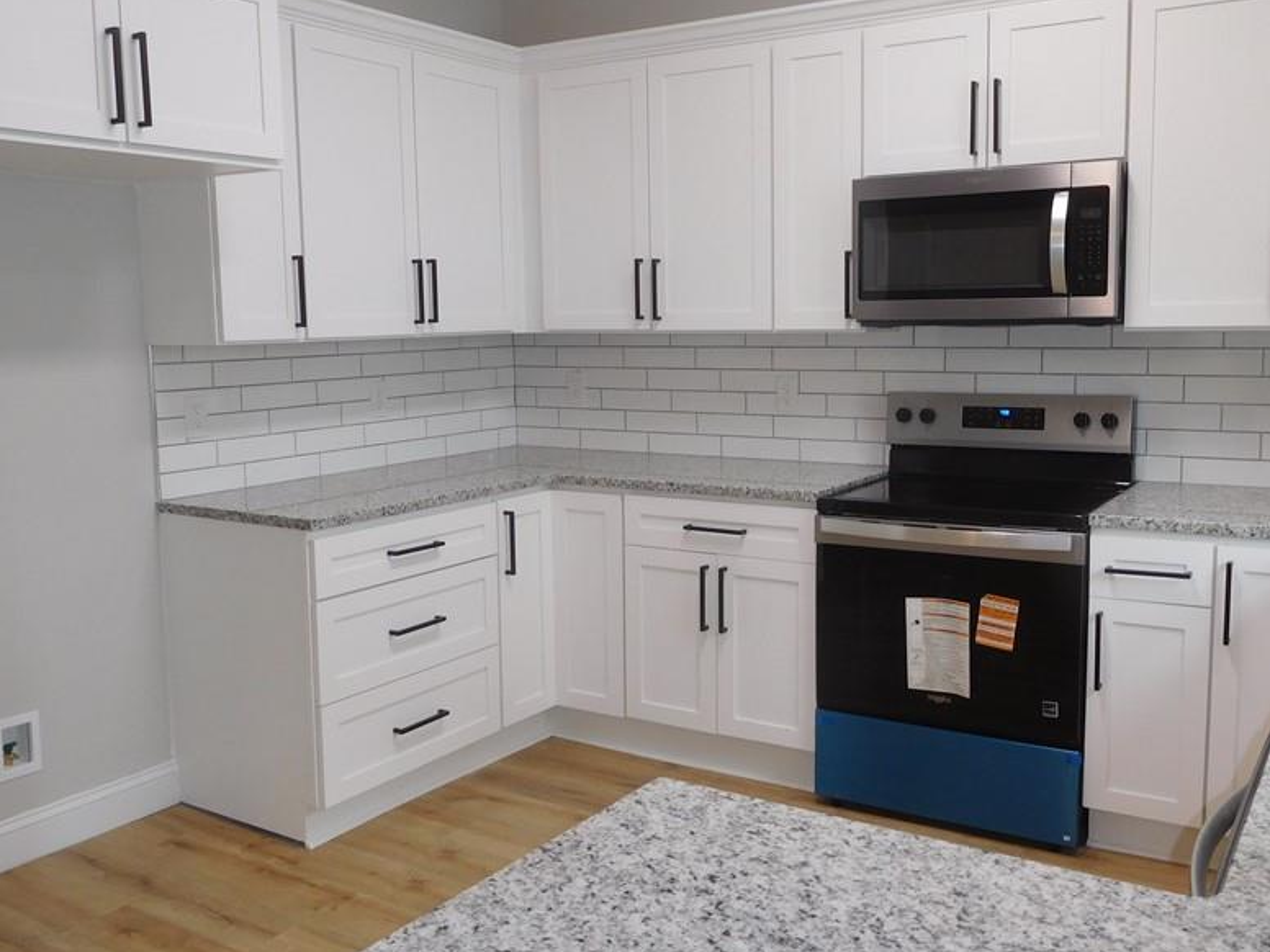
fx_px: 1211
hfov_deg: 55.4
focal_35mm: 33
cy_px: 463
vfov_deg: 42.9
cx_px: 642
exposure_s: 1/30
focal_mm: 4.5
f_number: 3.4
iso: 140
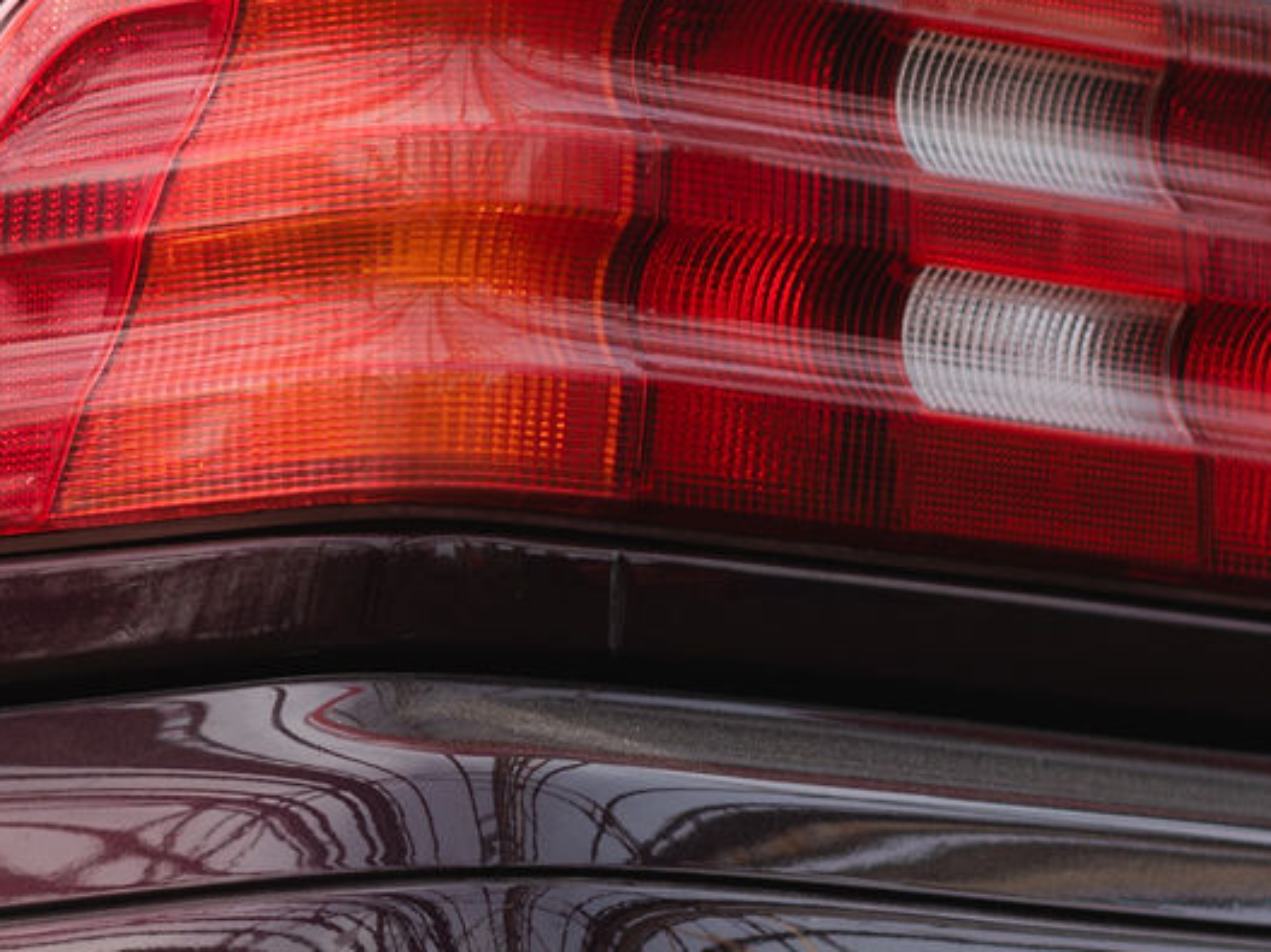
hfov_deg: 6.4
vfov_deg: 4.8
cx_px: 492
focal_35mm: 310
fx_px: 11380
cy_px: 204
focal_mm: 85
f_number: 2.8
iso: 100
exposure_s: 1/320
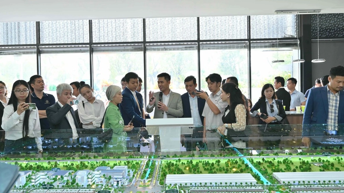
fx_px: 283
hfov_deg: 62.6
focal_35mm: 31
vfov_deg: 37.8
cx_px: 169
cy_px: 93
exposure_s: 1/125
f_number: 7.1
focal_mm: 29
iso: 800
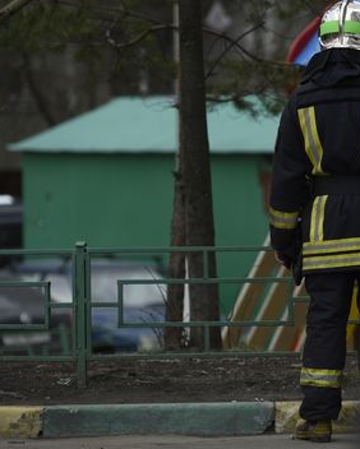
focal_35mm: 373
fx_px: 4963
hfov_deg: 4.2
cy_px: 226
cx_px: 262
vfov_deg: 5.2
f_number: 4
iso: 125
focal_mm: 200
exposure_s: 1/640
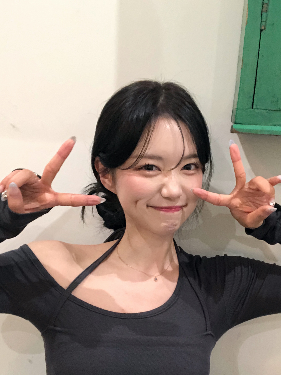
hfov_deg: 33.6
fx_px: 465
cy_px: 244
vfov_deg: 43.4
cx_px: 152
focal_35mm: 43
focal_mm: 2.87
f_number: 2.2
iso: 400
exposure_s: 1/30
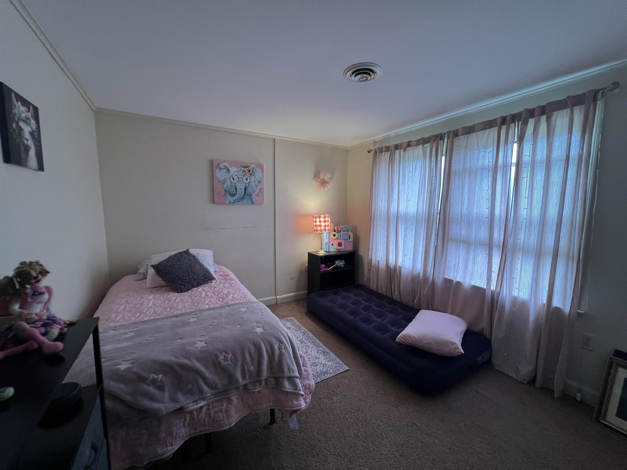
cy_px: 235
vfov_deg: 89.9
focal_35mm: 13
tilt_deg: -6.2
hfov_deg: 106.2
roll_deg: -0.4
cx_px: 314
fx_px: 235
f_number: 1.8
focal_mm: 1.57
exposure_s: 1/60
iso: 160
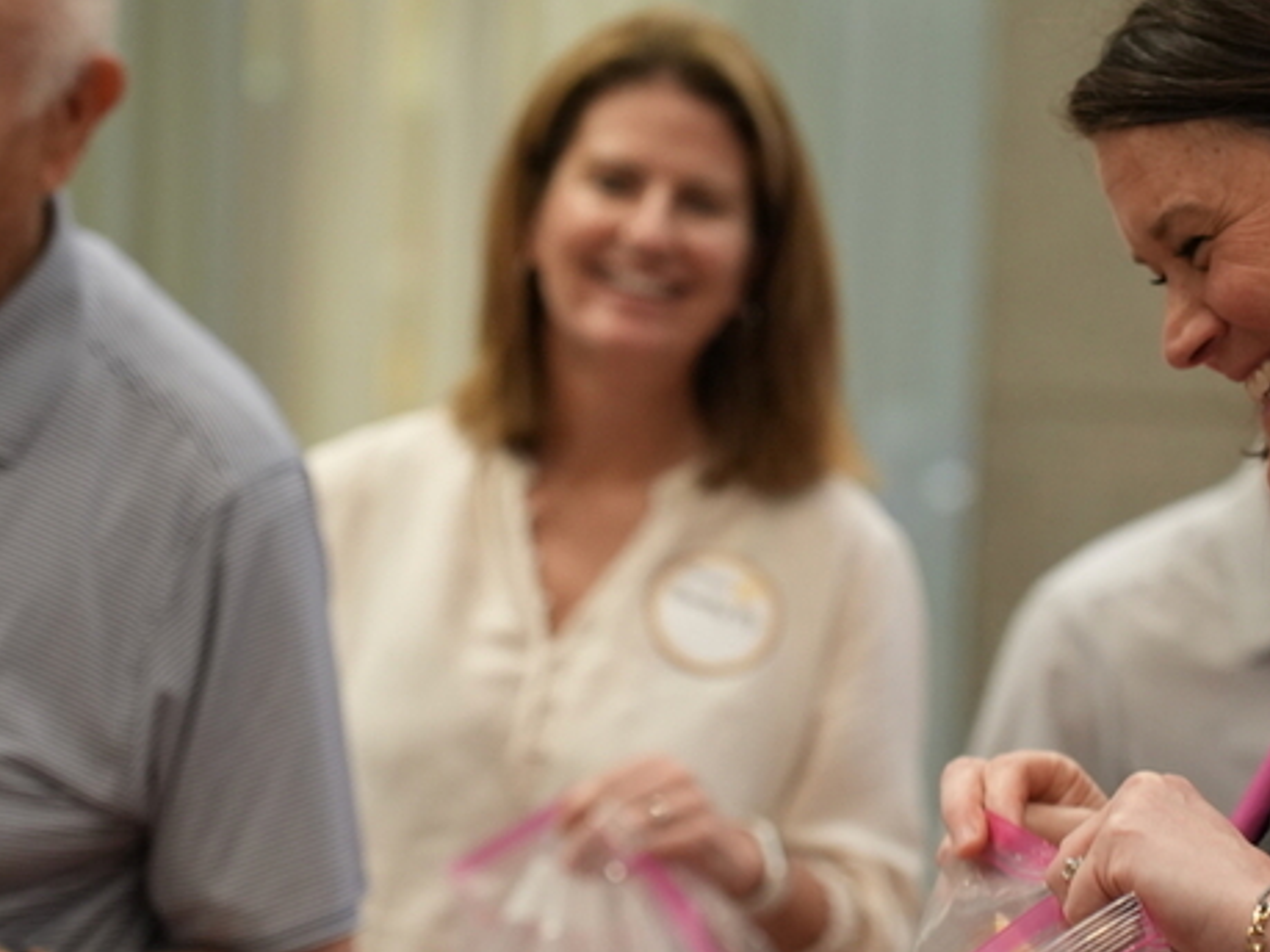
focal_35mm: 161
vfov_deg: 9.2
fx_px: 5905
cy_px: 519
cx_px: 775
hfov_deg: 12.3
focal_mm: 75
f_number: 2.8
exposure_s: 1/160
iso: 2000
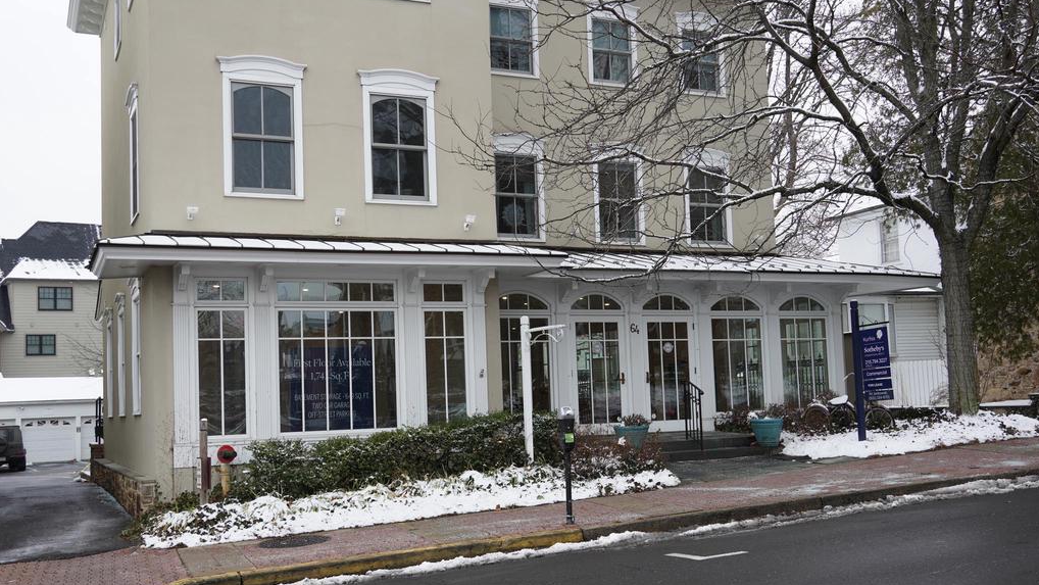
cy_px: 323
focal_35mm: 40
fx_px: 1089
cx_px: 522
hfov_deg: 51.0
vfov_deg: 30.0
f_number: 5
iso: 100
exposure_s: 1/100
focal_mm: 25
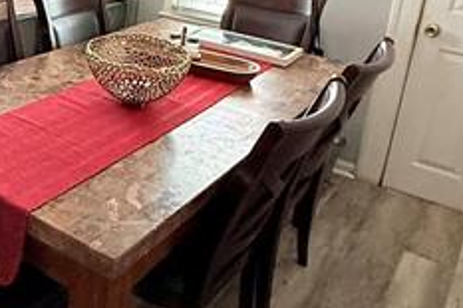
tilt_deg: -16.6
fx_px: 617
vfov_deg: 27.4
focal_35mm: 48
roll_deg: -4.5
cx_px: 58
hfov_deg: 38.6
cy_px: 56
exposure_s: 1/120
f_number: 2.2
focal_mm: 2.22
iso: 320
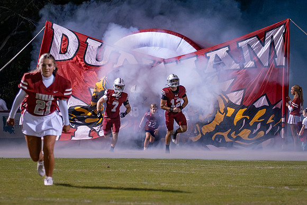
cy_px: 98
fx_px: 1951
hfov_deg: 9.0
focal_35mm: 229
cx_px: 163
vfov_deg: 6.0
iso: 3600
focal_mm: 70
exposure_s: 1/500
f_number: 2.8
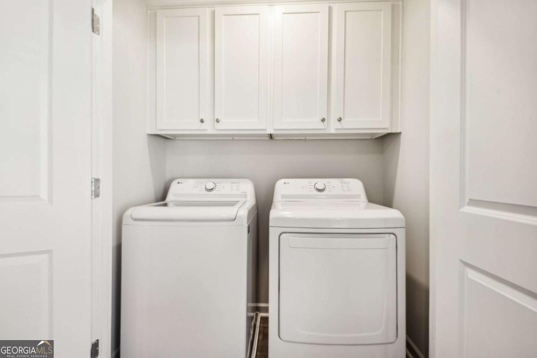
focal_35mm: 16
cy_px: 179
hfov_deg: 96.7
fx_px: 239
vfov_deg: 73.7
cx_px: 268
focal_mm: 16
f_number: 8
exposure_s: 1/30
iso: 400
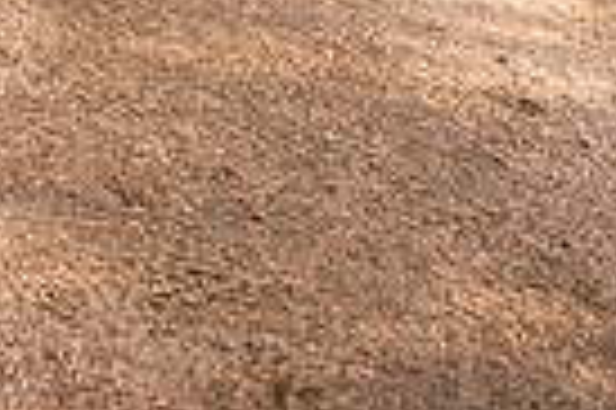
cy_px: -550
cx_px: 22
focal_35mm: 115
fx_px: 1965
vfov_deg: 10.4
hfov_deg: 17.5
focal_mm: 35
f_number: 4
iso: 100
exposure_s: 1/250
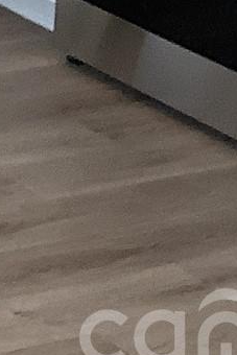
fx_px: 1914
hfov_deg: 6.7
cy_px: -385
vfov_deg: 9.8
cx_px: -361
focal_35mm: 194
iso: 64
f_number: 2.4
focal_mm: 3.3
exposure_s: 1/120
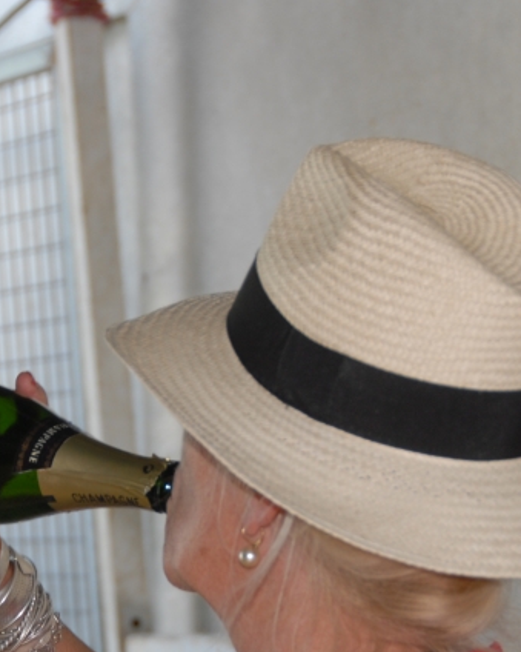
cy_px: 499
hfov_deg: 7.0
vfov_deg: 8.7
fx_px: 4264
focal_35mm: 221
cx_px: 115
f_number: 4.8
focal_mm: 65
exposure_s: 1/60
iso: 200
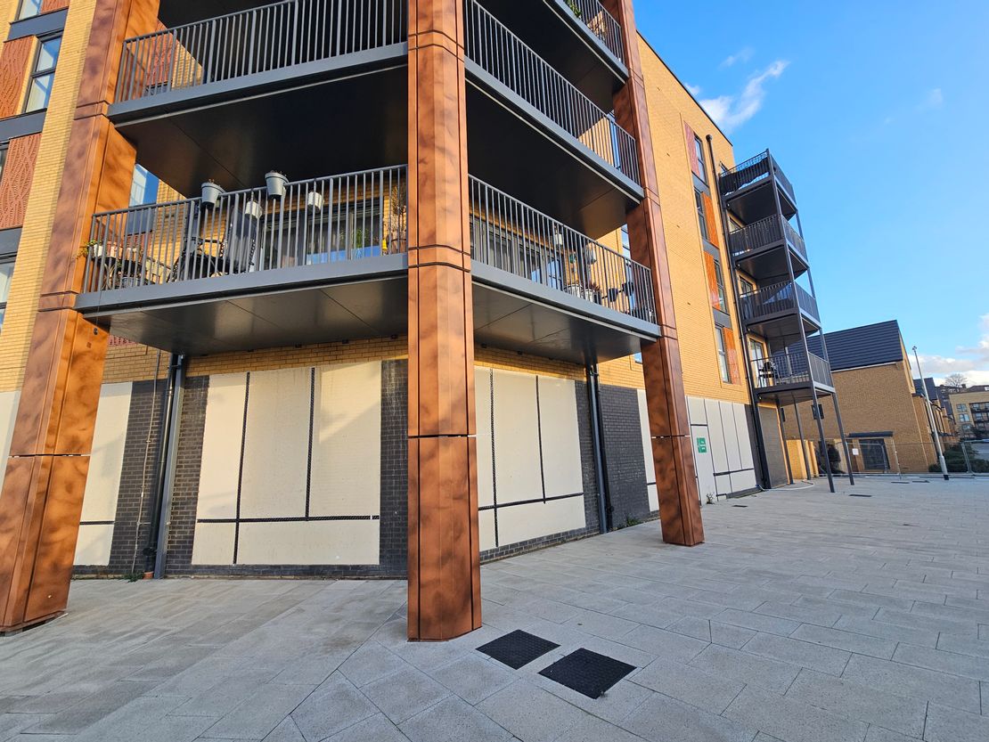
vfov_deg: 89.9
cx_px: 494
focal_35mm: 13
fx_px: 371
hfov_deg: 106.2
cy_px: 371
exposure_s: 1/347
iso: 50
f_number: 2.2
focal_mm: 2.2
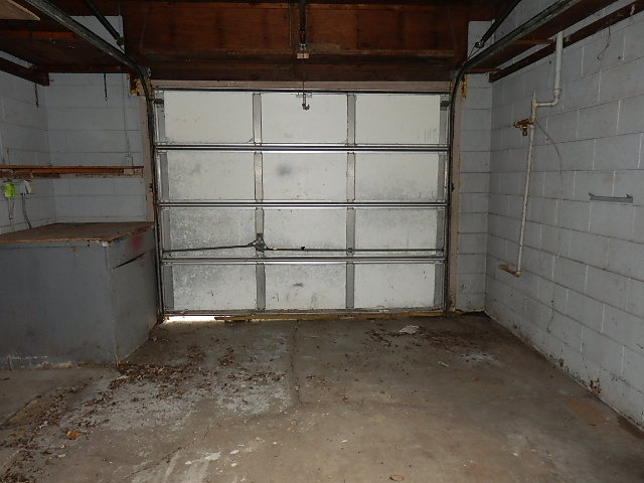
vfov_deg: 54.9
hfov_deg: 69.4
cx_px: 322
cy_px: 242
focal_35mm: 25
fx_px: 465
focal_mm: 4.5
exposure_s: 1/30
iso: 200
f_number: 3
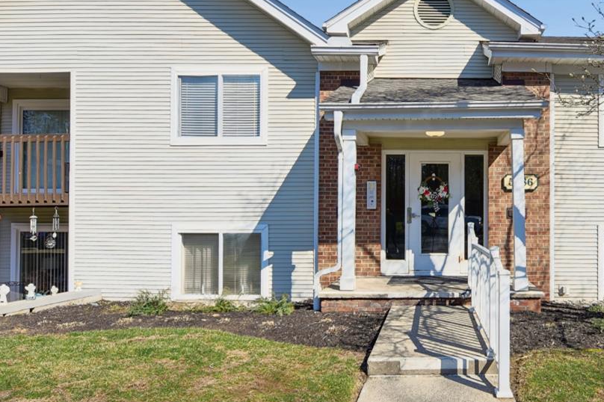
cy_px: 201
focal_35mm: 26
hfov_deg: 65.9
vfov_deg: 49.5
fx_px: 436
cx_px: 440
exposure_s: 1/250
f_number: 8
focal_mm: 14
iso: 400
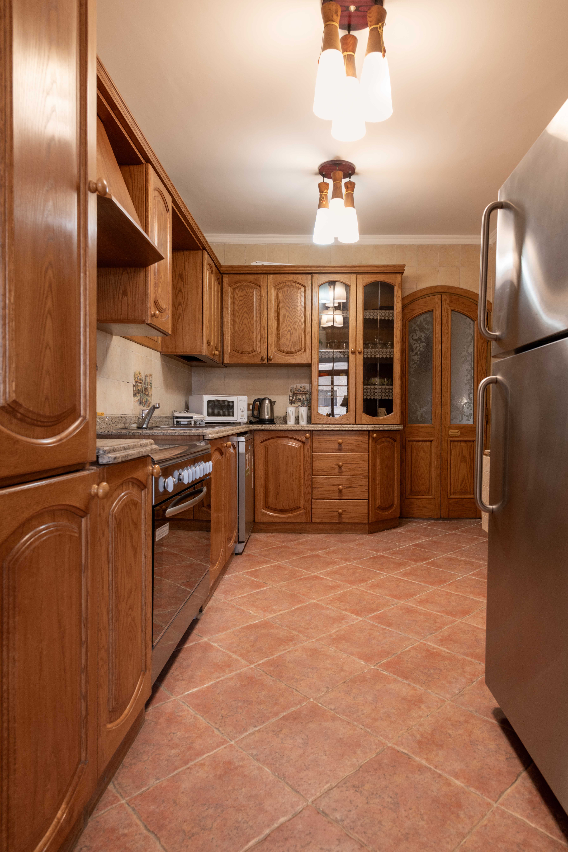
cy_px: 426
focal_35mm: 21
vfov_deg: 81.2
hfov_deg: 59.5
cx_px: 284
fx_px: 497
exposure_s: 1/4
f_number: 8
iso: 320
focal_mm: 21
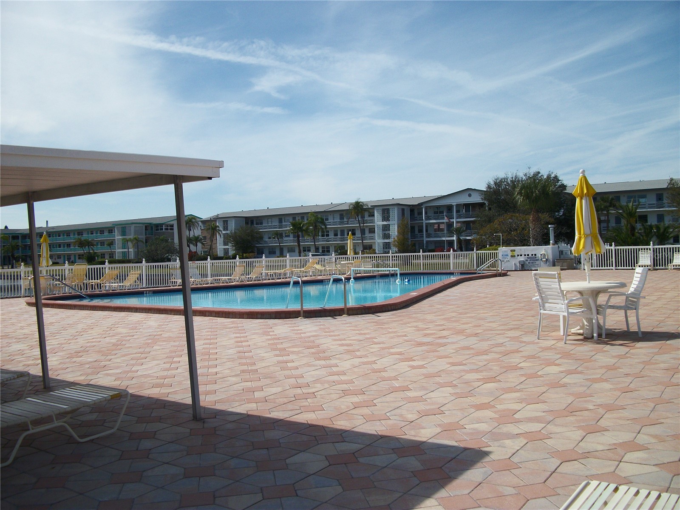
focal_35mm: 32
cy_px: 255
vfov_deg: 44.2
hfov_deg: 56.8
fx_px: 629
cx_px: 340
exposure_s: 1/320
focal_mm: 5.7
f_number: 8.8
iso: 80
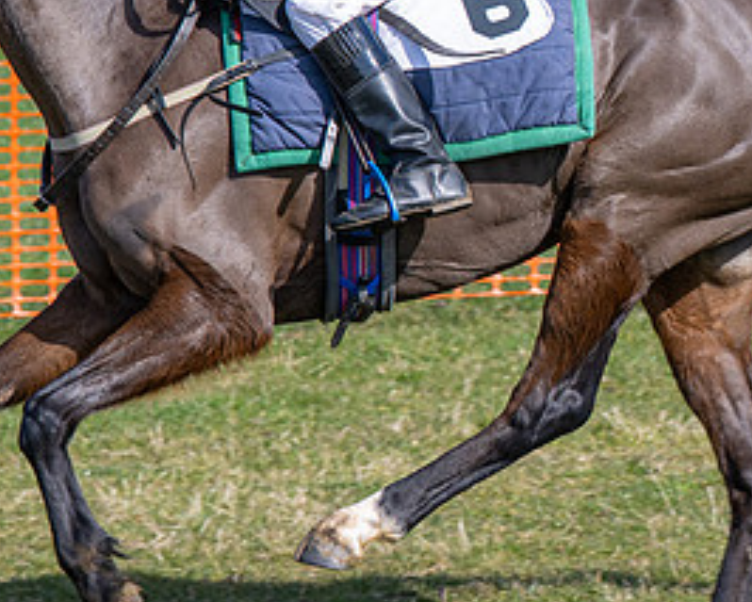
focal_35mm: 317
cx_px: 533
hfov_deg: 6.1
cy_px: 135
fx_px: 7058
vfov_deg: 4.9
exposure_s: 1/1000
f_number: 5
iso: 200
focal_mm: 86
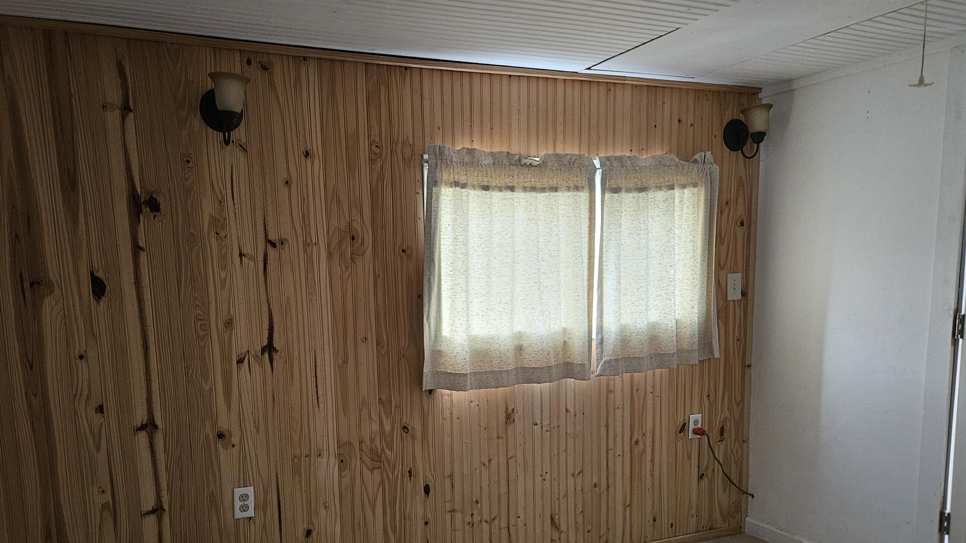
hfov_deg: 66.0
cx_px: 446
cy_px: 372
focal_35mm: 29
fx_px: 743
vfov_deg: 39.6
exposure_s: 1/40
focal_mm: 5.4
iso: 500
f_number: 1.8
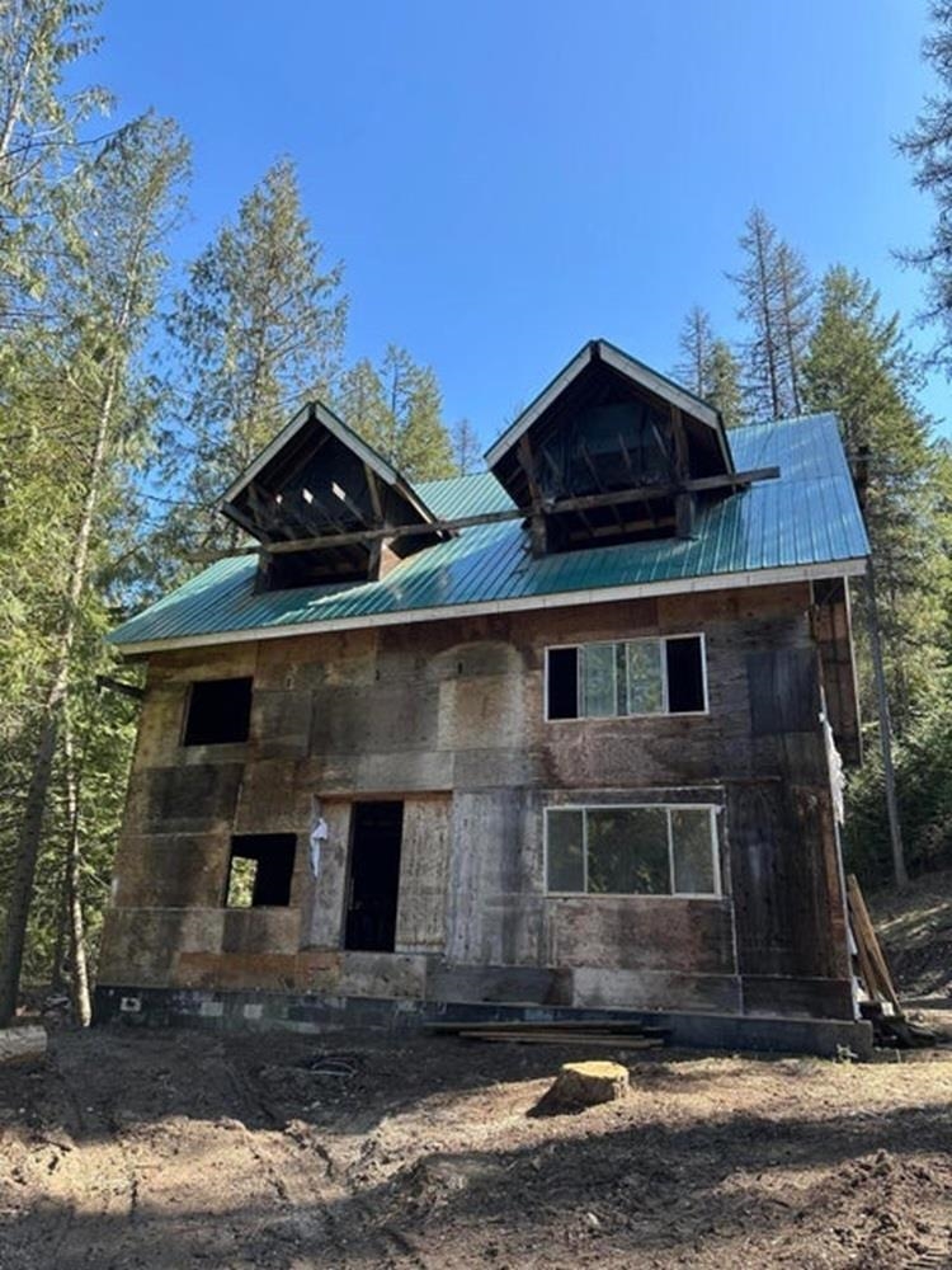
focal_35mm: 24
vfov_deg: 71.6
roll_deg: -3.1
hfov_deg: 56.8
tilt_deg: +20.8
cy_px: 635
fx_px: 880
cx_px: 476
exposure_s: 1/1107
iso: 80
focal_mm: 6.86
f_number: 1.78
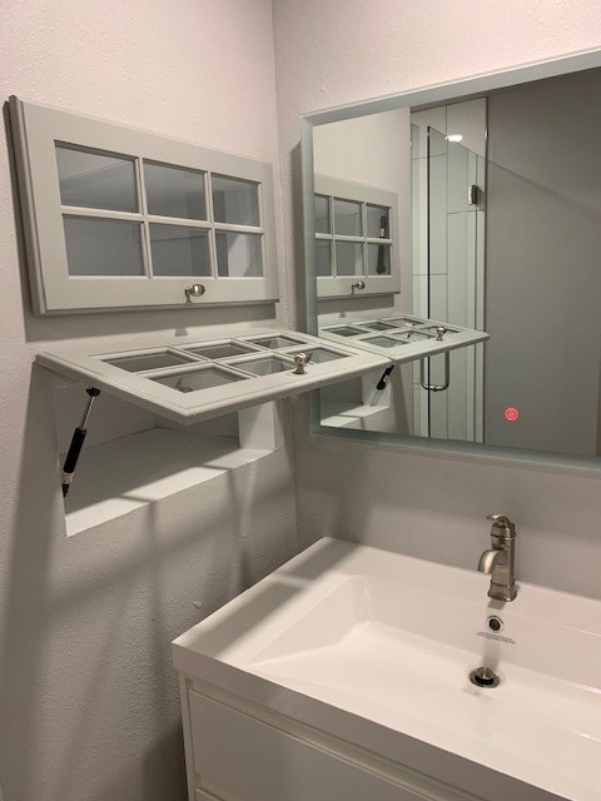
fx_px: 602
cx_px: 300
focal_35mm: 26
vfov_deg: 67.3
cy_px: 400
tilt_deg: -9.2
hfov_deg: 53.1
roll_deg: +1.8
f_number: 1.8
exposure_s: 1/60
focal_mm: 4.25
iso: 100
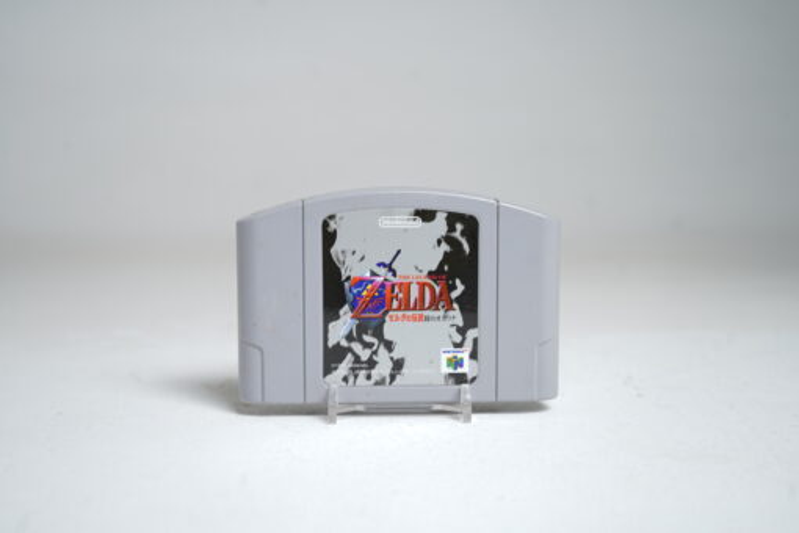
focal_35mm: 41
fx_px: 910
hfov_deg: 47.4
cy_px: 266
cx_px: 400
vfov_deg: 32.6
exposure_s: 1/6
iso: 64
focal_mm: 41
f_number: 5
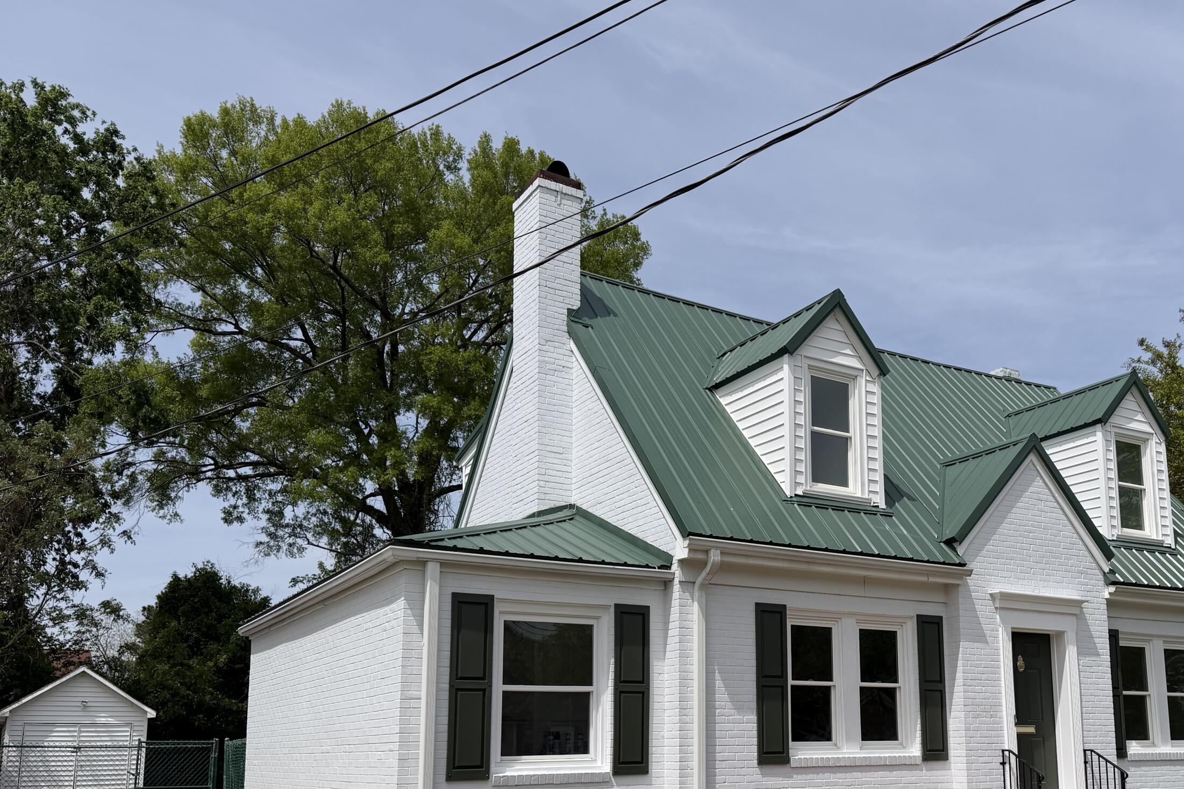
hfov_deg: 54.9
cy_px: 578
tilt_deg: +9.6
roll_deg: +1.3
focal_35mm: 34
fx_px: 1118
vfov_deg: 38.0
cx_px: 764
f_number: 1.78
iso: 80
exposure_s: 1/9091
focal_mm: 6.76
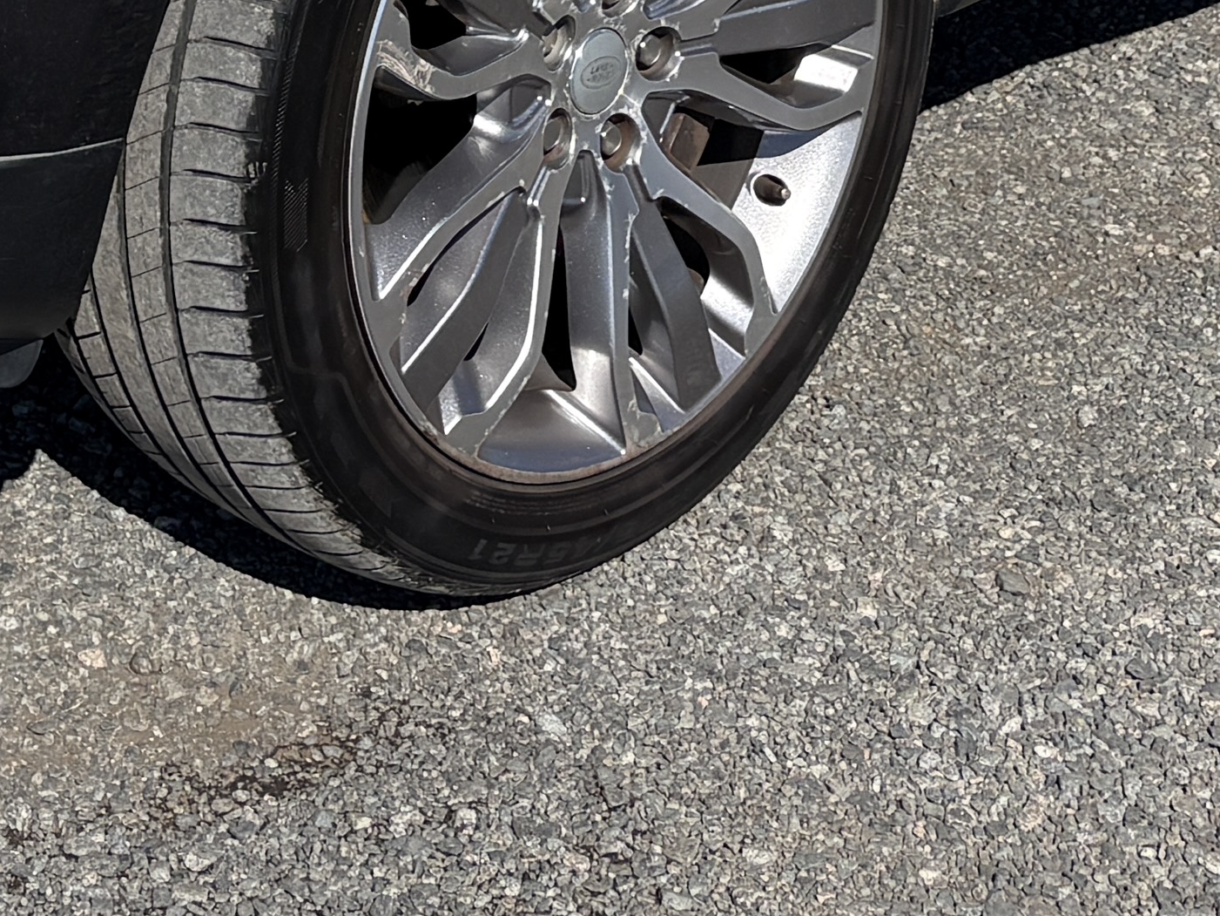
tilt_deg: -10.0
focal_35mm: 106
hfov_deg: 18.3
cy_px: -867
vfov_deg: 12.4
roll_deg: -1.7
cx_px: 126
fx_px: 3736
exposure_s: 1/5348
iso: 50
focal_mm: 5.96
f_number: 1.6
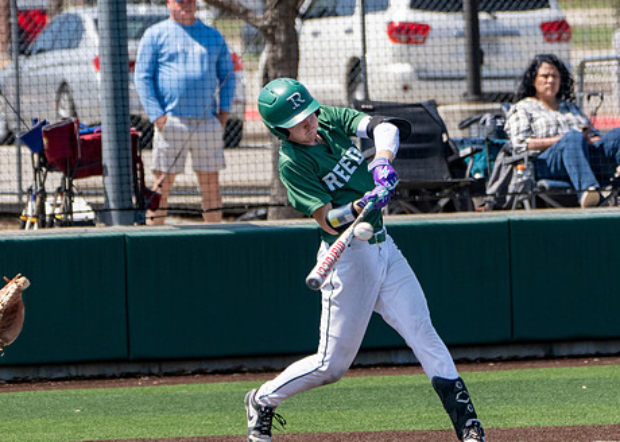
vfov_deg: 2.6
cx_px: 332
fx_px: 9749
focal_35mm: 554
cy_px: 232
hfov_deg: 3.6
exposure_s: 1/2500
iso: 800
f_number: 8
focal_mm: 277
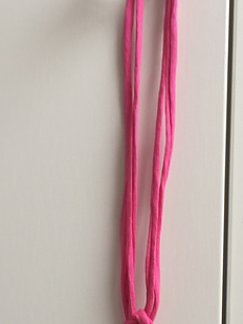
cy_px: 278
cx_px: 146
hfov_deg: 24.4
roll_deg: -1.5
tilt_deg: +6.0
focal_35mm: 60
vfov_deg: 31.0
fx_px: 561
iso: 32
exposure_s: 1/50
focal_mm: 4.15
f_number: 2.2
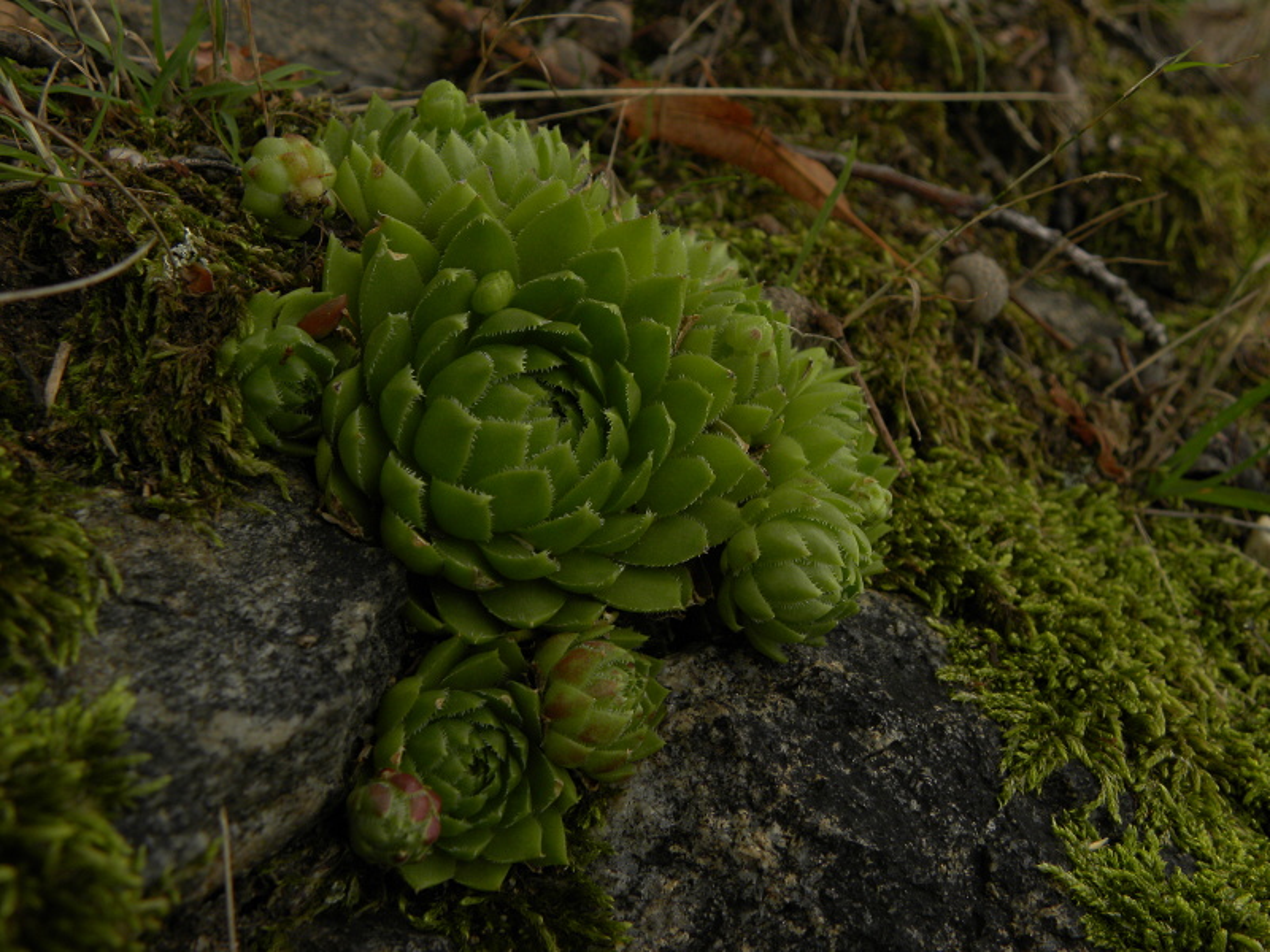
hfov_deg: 45.8
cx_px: 635
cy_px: 476
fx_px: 1504
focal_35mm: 41
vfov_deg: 35.1
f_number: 4
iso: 64
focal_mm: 7.3
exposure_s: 1/125
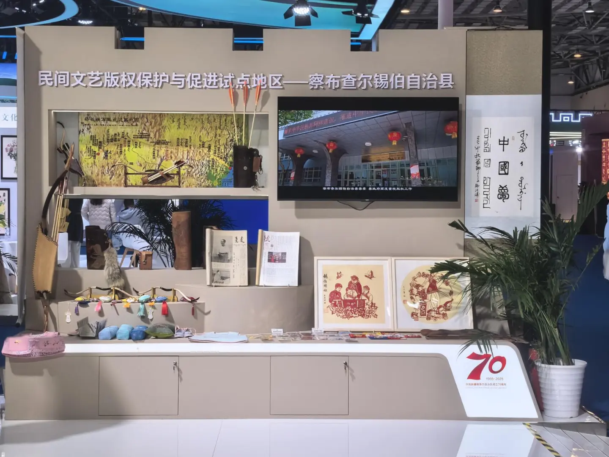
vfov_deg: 22.6
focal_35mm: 65
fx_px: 1144
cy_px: 228
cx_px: 304
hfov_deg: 29.8
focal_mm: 6.98
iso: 64
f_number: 4
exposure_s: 1/100
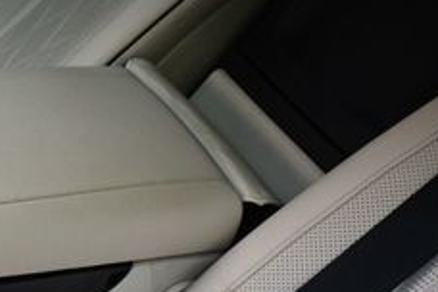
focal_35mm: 101
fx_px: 1229
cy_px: 204
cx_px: -152
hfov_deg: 18.6
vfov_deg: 13.5
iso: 800
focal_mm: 24
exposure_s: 1/200
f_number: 4
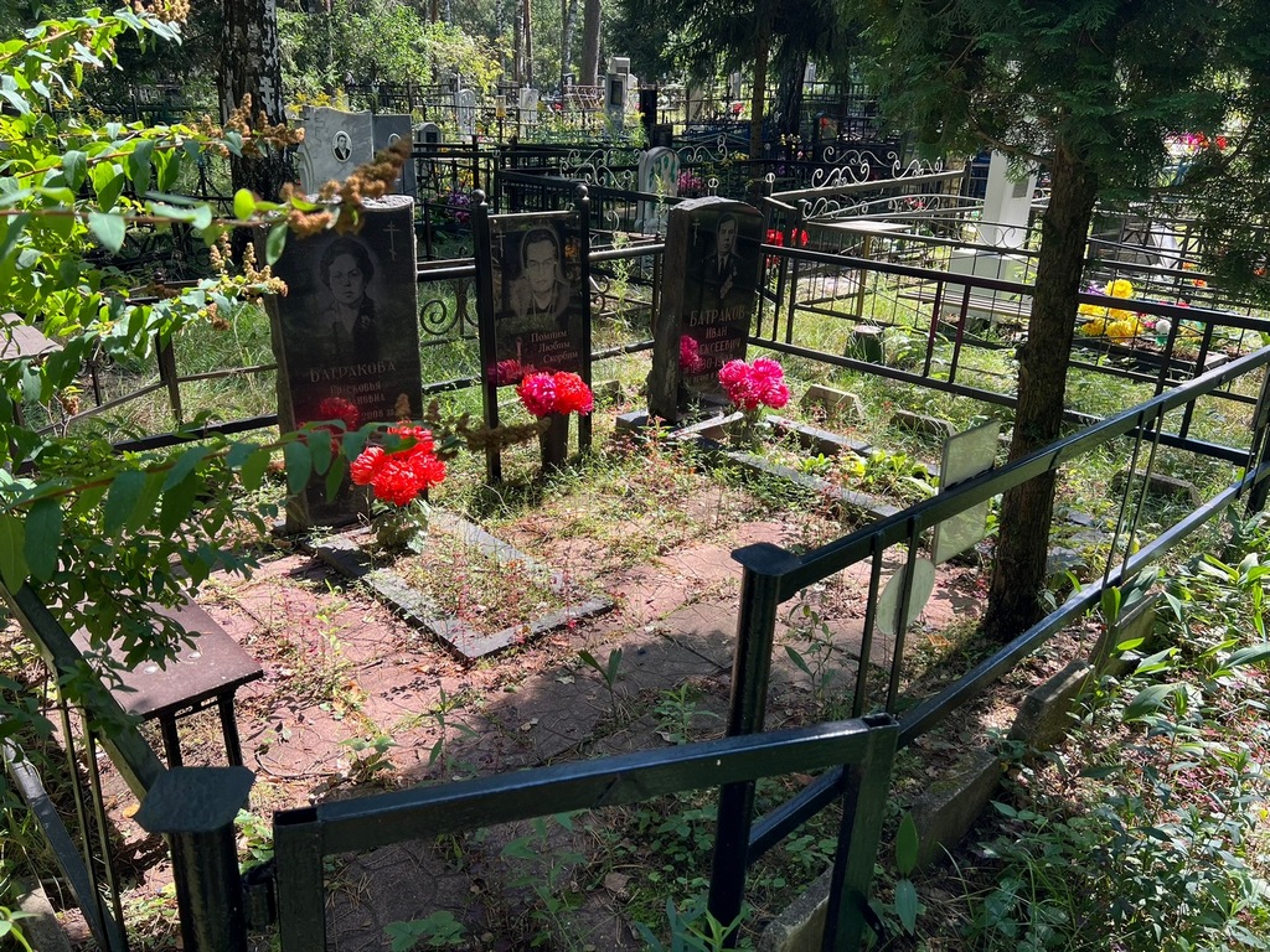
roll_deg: -0.7
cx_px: 635
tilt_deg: -20.5
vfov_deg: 53.1
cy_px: 476
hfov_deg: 67.3
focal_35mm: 26
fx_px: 954
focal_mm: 5.7
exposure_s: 1/552
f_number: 1.5
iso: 50
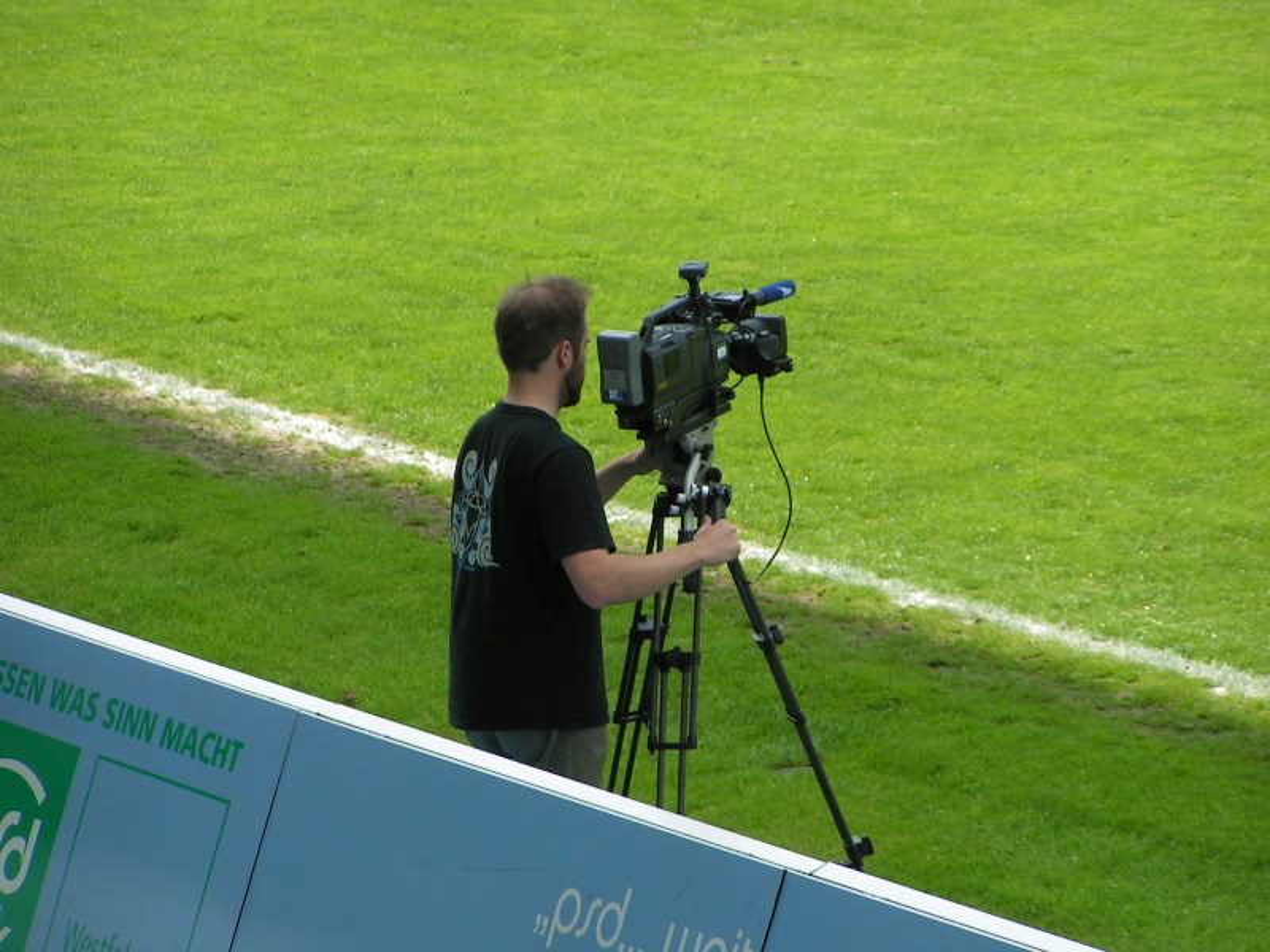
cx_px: 635
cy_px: 476
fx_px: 9062
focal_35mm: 247
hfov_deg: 8.0
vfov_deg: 6.0
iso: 50
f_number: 3.5
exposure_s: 1/500
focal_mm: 37.8
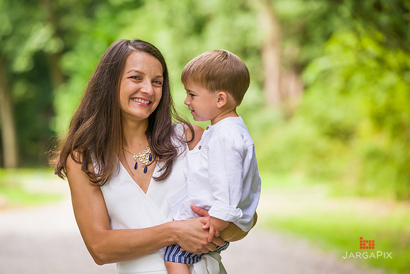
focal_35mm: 155
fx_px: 1766
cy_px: 137
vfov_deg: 8.9
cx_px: 205
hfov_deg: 13.2
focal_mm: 155
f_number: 4
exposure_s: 1/400
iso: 200
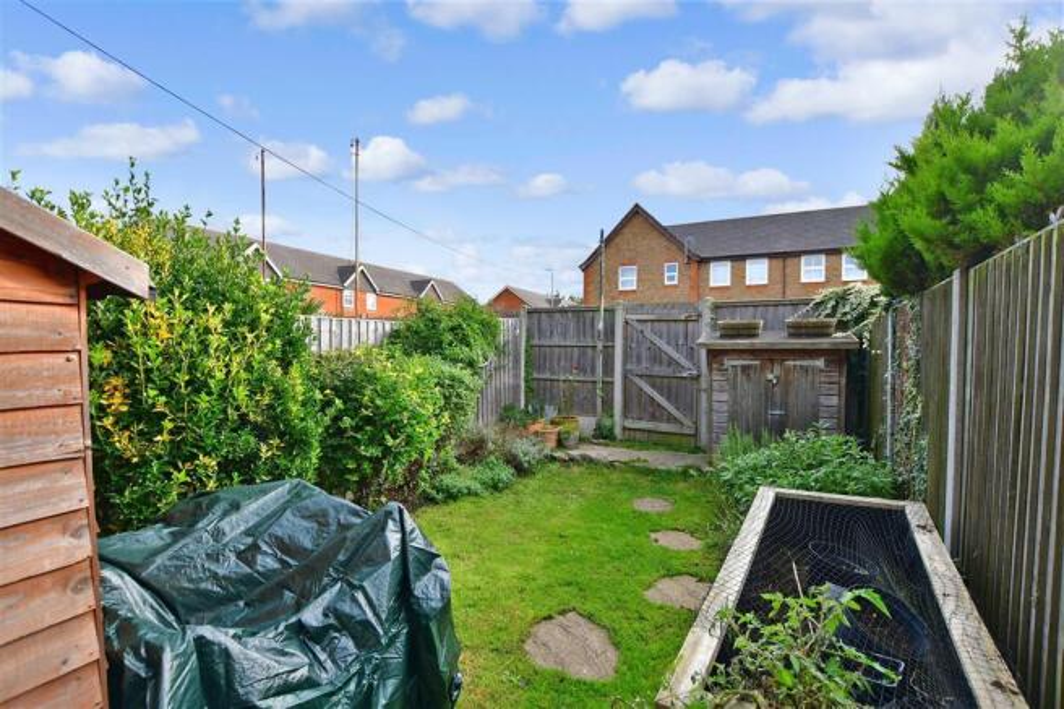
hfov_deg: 100.4
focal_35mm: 15
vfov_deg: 77.3
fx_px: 443
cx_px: 532
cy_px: 354
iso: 100
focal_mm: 10
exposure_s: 1/80
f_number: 7.1
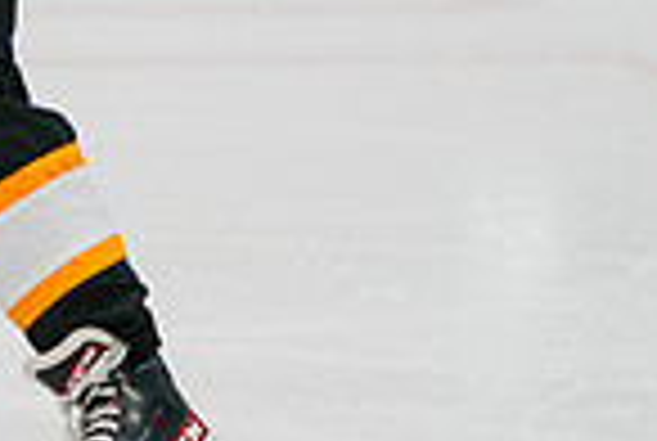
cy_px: -160
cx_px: -175
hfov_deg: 2.2
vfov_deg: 1.5
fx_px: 17025
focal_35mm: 931
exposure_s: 1/1600
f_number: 3.2
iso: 3200
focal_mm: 197
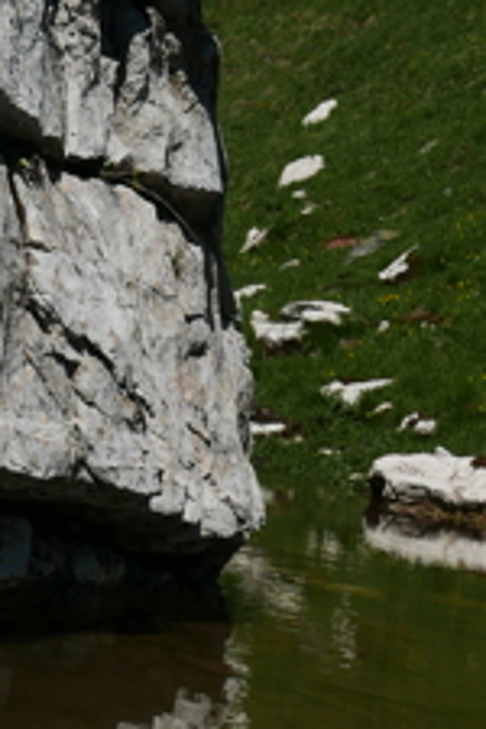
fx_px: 2308
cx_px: -296
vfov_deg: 17.7
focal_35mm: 114
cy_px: 78
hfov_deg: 11.4
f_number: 5.6
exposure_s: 1/2000
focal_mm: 14.4
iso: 200
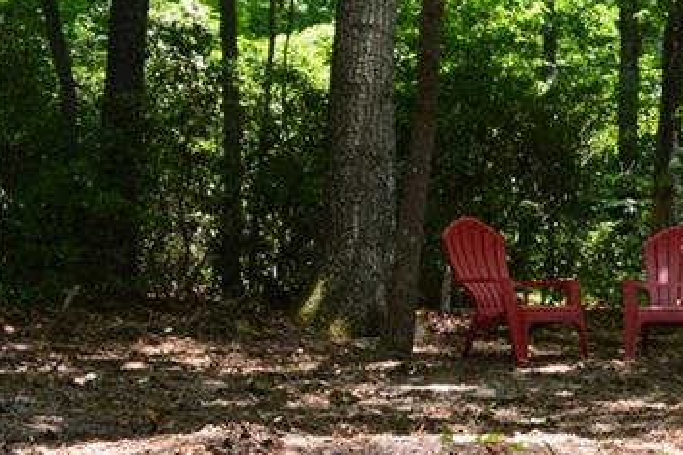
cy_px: 214
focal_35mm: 78
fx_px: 1480
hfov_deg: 22.2
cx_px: 980
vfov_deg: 17.5
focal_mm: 18
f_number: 10
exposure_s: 1/60
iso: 400
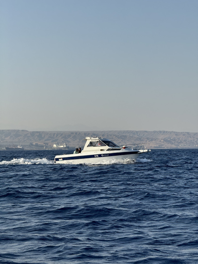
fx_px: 915
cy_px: 132
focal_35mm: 120
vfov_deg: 16.4
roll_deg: +1.0
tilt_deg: +3.5
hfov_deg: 12.3
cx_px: 99
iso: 50
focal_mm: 15.66
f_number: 2.8
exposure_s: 1/1422
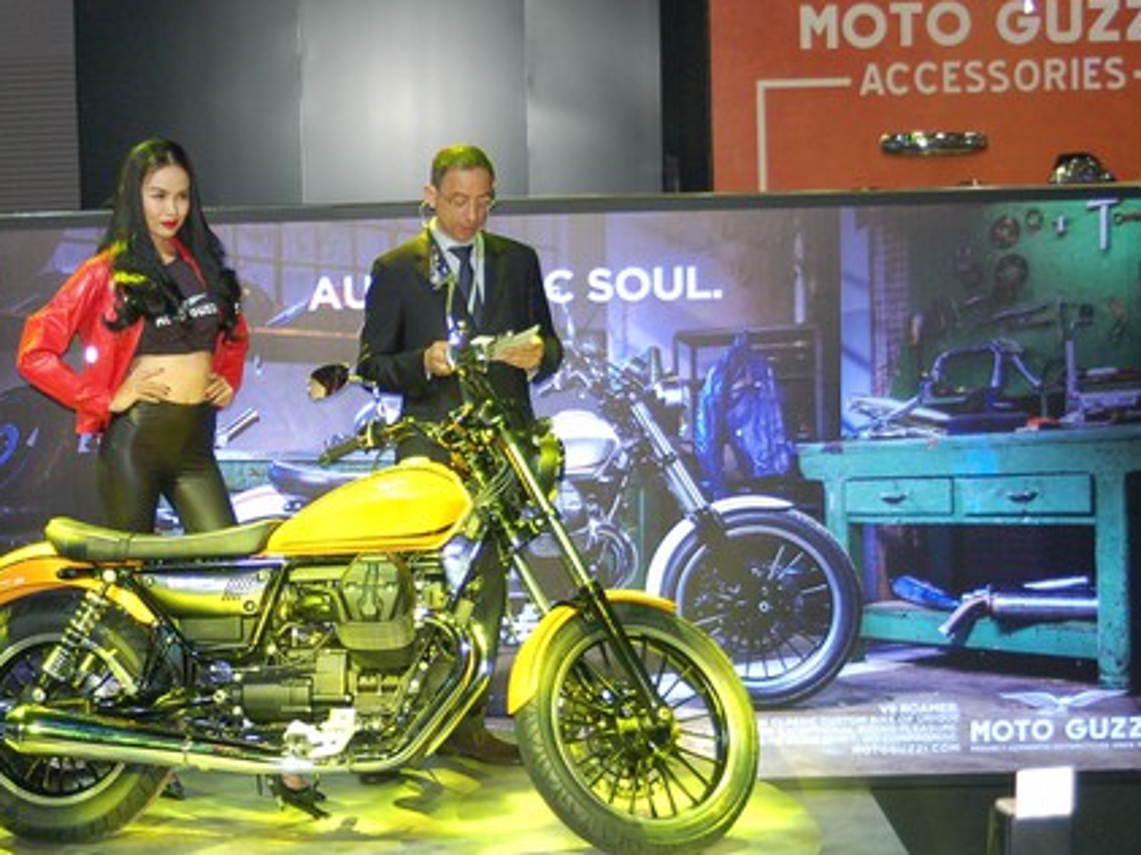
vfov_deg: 18.9
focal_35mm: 78
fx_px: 2561
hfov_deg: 24.9
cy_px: 449
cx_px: 324
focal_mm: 35
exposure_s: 1/250
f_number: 3.3
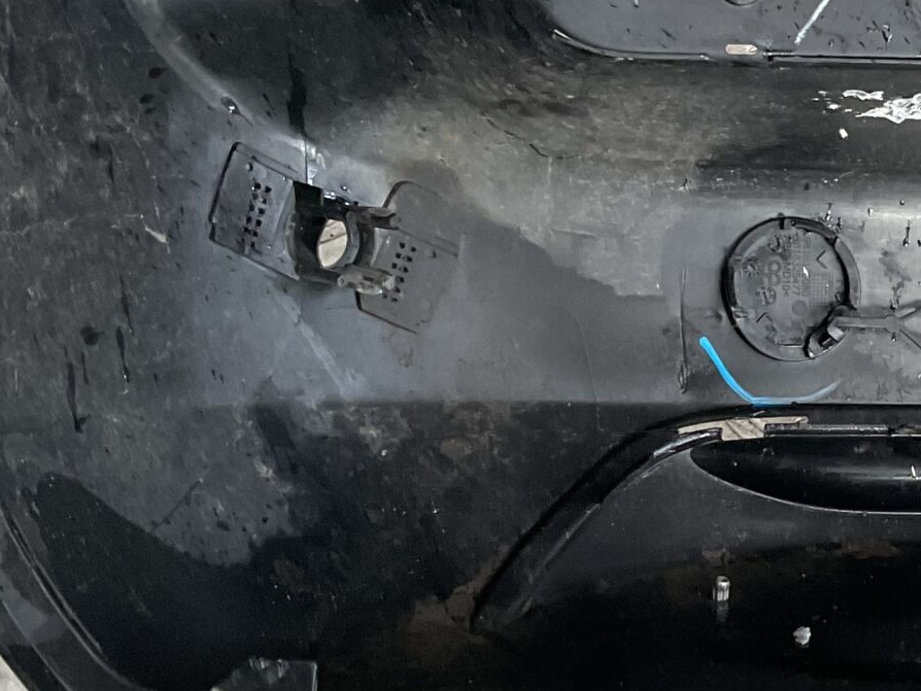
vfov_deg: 17.8
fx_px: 2209
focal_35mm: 83
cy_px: 354
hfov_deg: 22.4
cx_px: 987
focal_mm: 3
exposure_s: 1/60
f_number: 1.8
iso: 64
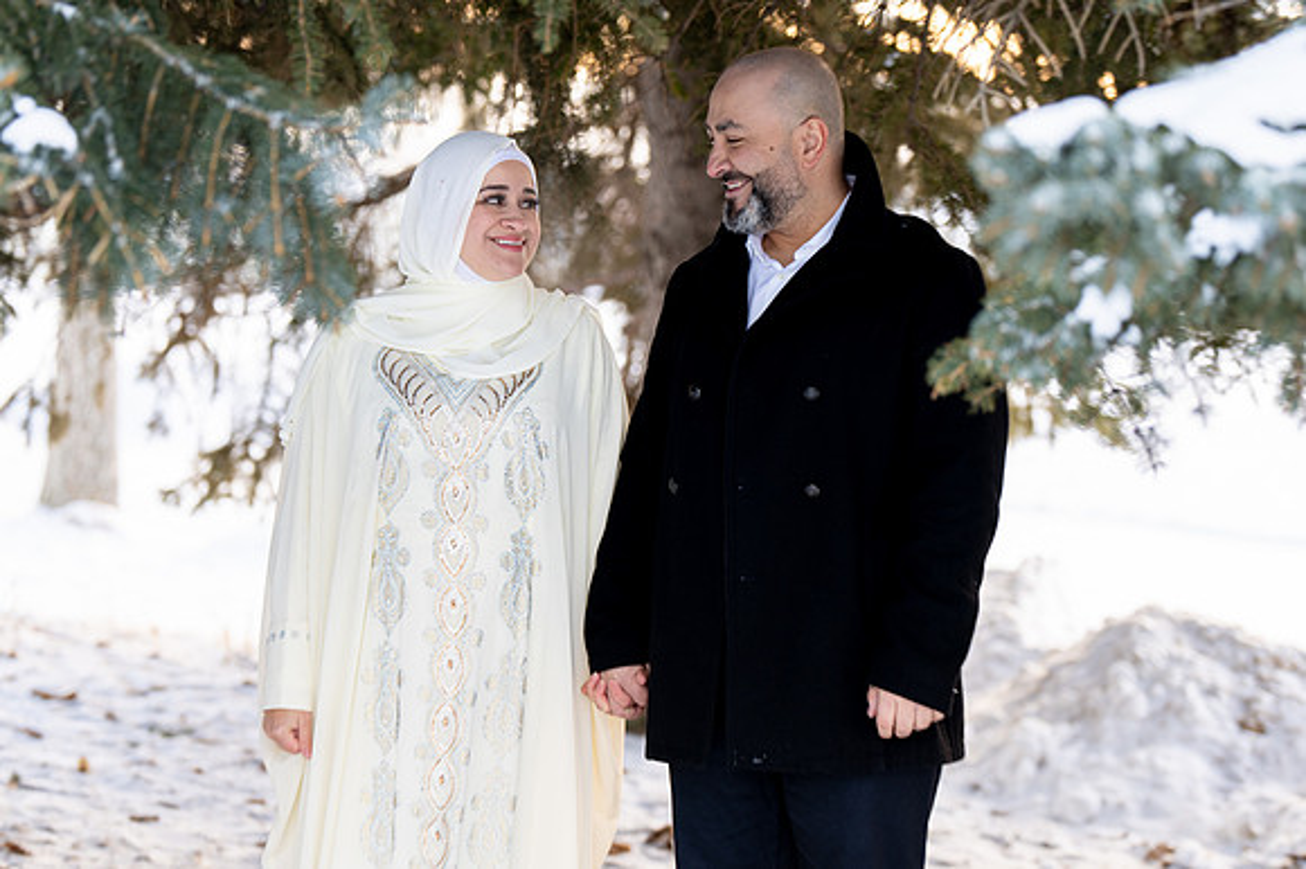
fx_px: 3703
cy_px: 468
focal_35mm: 102
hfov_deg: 20.0
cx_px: 604
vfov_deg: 13.4
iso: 100
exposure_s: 1/80
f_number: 2.8
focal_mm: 95
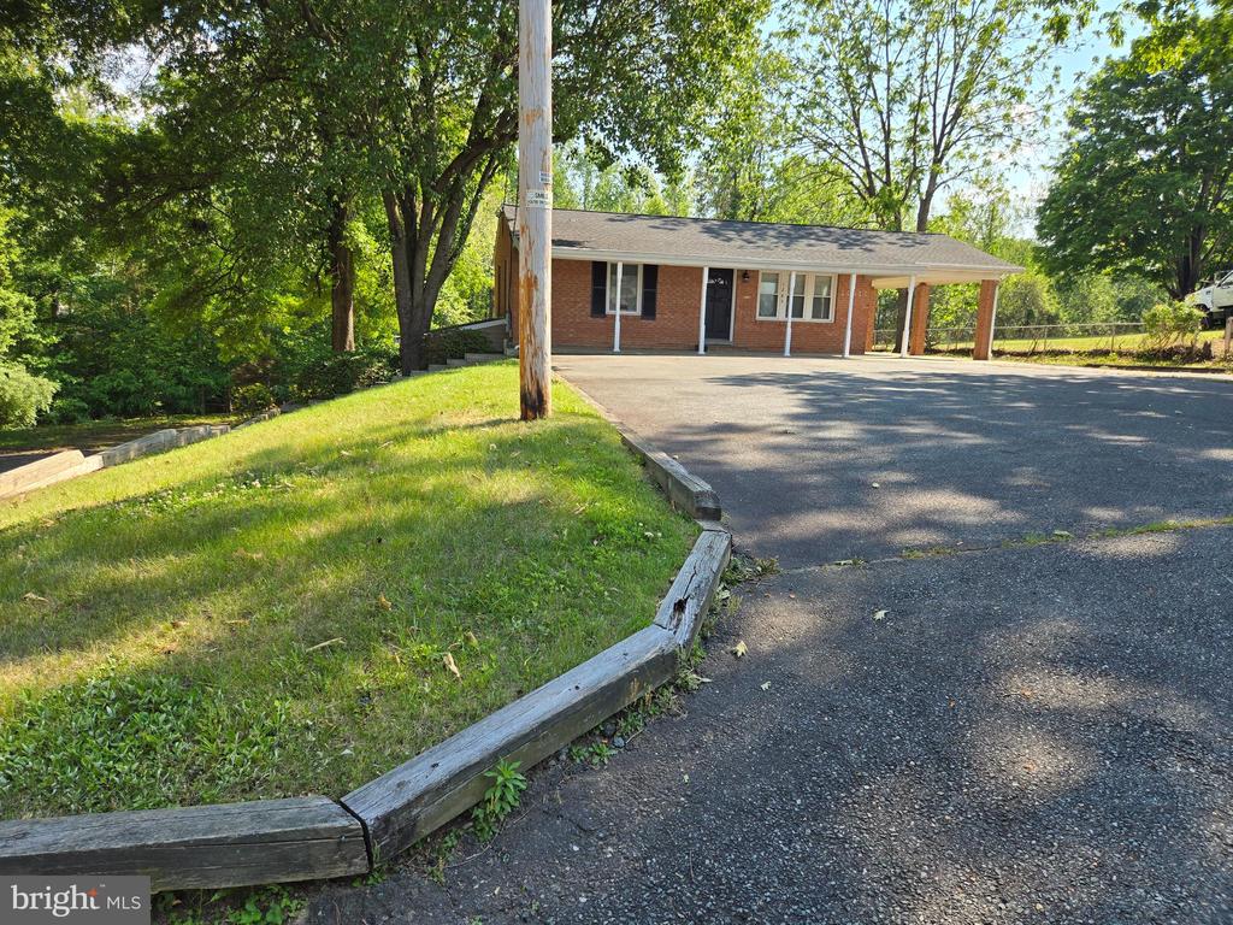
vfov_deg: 58.9
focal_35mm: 23
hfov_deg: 73.9
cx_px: 616
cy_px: 462
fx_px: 819
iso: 25
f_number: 1.8
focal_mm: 5.4
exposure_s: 1/854
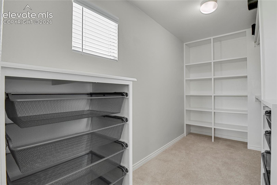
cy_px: 92
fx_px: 131
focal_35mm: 17
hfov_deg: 93.3
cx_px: 138
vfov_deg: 70.4
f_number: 8
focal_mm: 17
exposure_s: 1/20
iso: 7200
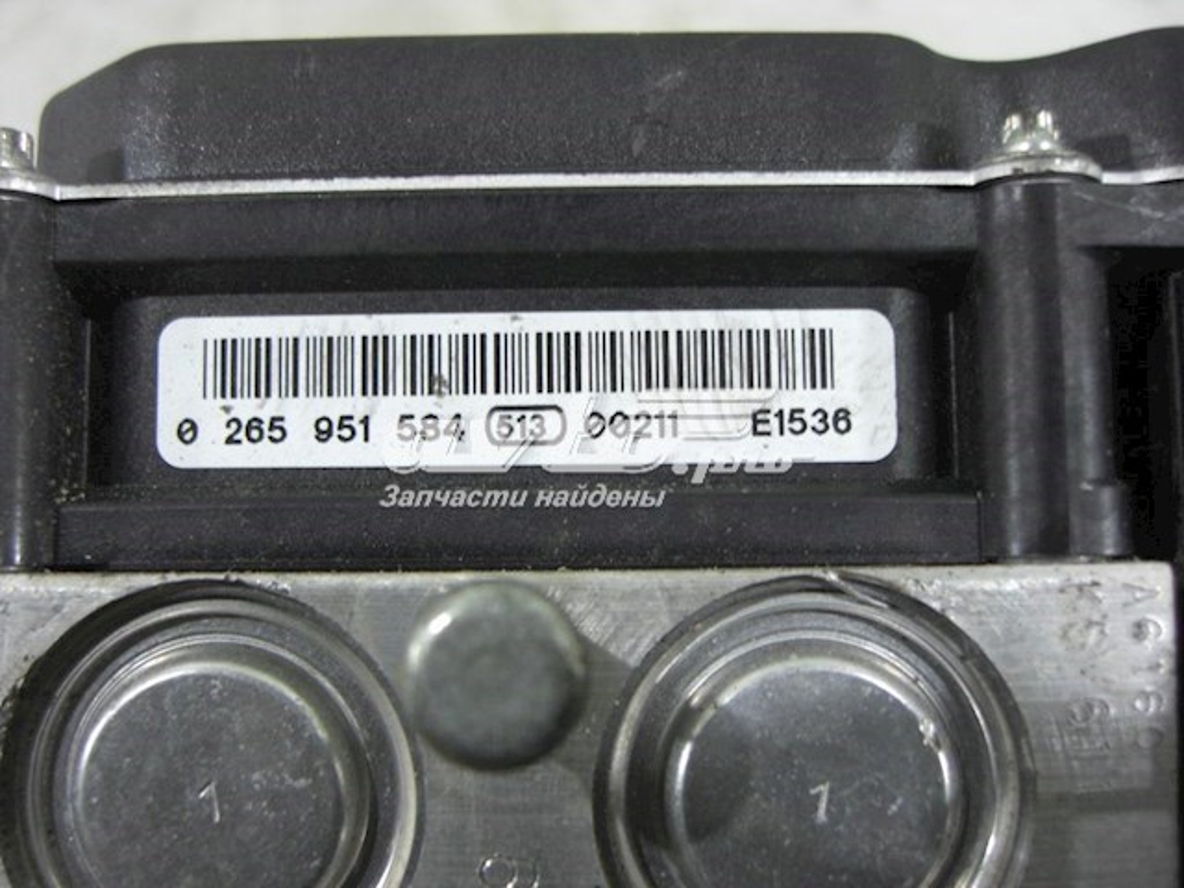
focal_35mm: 38
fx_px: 1300
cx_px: 592
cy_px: 444
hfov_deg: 49.0
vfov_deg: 37.7
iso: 200
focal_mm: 7.9
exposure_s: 1/15
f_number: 2.8
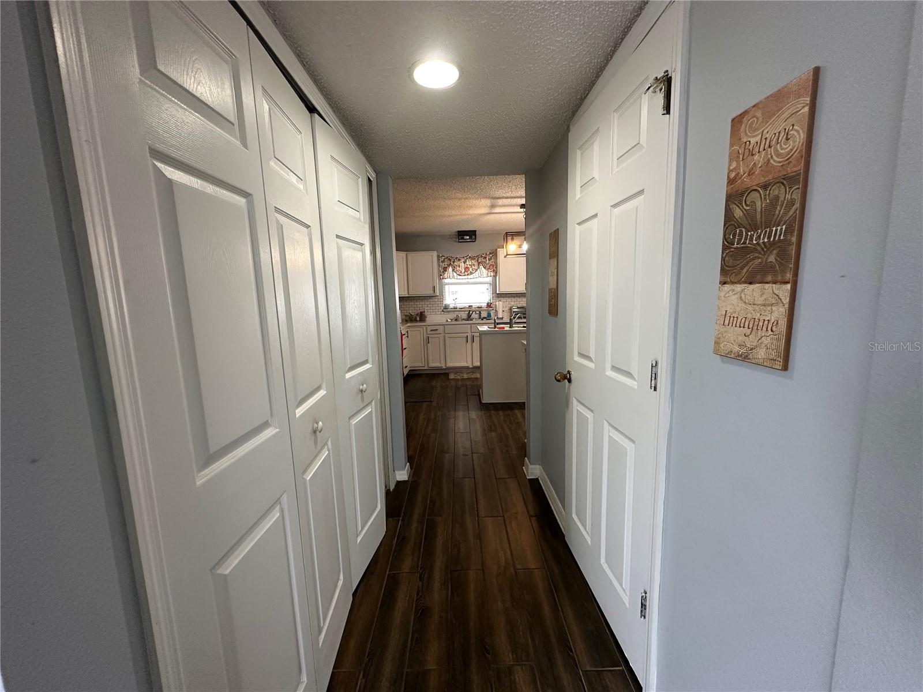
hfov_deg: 102.1
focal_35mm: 14
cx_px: 462
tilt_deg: -8.0
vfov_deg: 85.7
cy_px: 346
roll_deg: +1.3
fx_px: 373
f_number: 2.2
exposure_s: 1/120
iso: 250
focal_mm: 2.22
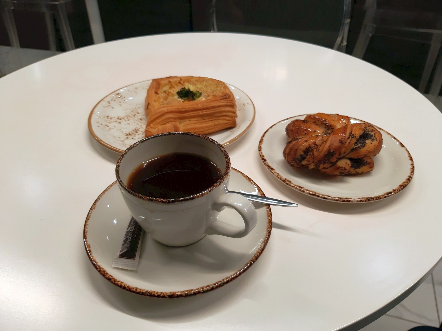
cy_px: 166
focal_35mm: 27
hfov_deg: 65.3
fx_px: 345
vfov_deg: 51.4
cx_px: 221
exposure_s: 1/100
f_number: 1.7
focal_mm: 3.93
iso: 64
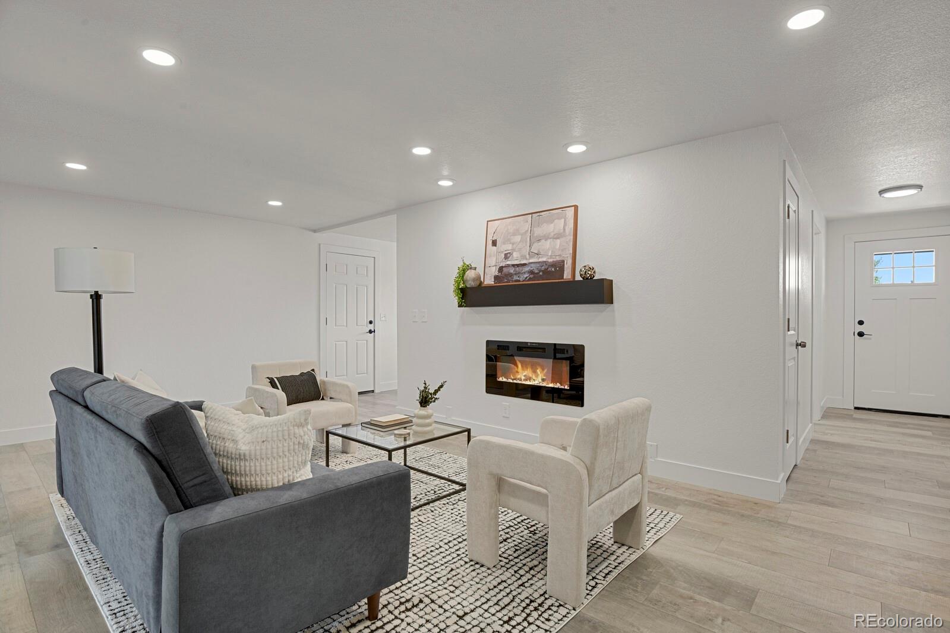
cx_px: 475
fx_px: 449
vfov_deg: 70.4
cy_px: 316
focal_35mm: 17
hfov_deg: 93.3
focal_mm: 17
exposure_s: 1.6
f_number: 8
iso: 250
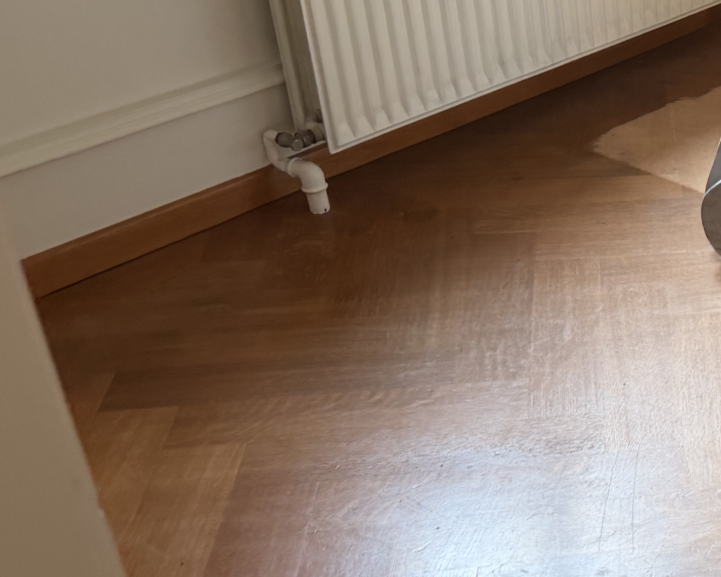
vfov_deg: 23.5
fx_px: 1387
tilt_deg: -26.1
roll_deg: -3.7
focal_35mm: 65
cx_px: 952
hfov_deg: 25.0
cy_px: 307
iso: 200
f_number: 1.78
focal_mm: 6.76
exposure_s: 1/97
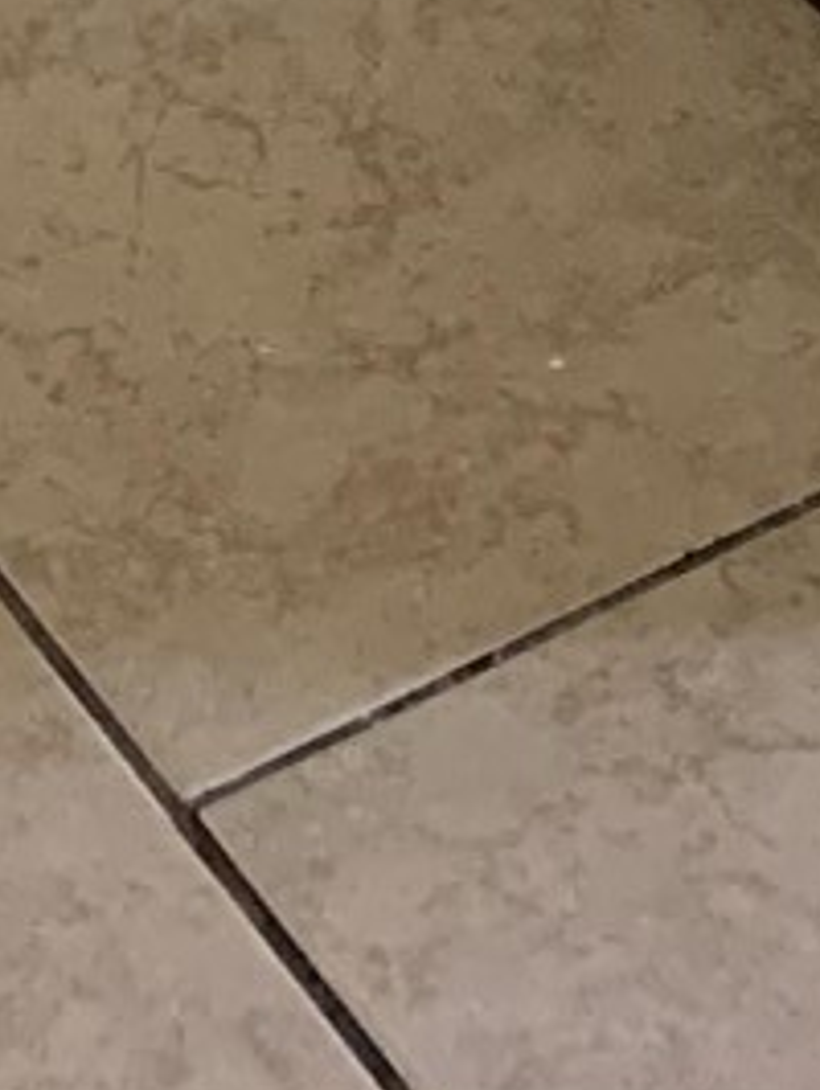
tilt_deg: -9.2
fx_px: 6307
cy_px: -3082
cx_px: 517
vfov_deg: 7.4
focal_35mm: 200
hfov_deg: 7.4
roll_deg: -1.0
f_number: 1.8
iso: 125
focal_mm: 4.25
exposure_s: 1/60
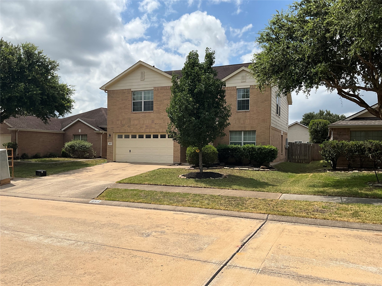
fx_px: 320
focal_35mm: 29
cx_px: 191
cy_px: 143
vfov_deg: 48.2
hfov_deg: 61.7
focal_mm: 3
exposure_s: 1/3322
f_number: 1.8
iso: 25
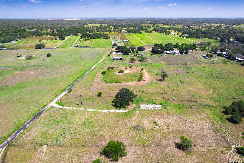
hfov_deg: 78.6
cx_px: 122
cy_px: 82
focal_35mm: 22
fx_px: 149
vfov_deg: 57.2
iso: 100
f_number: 2.8
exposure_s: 1/2000
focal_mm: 8.38
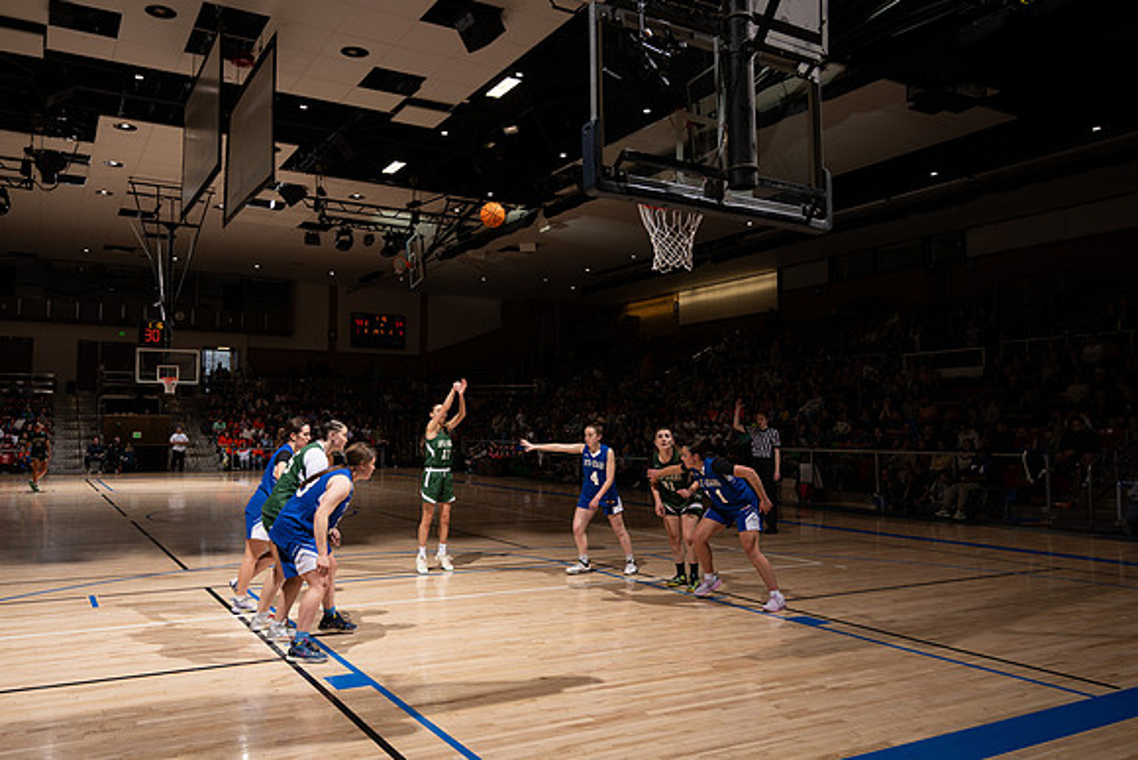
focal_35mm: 28
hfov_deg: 64.7
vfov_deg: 45.9
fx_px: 897
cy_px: 370
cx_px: 521
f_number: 5
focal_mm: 24
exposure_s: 1/100
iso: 80
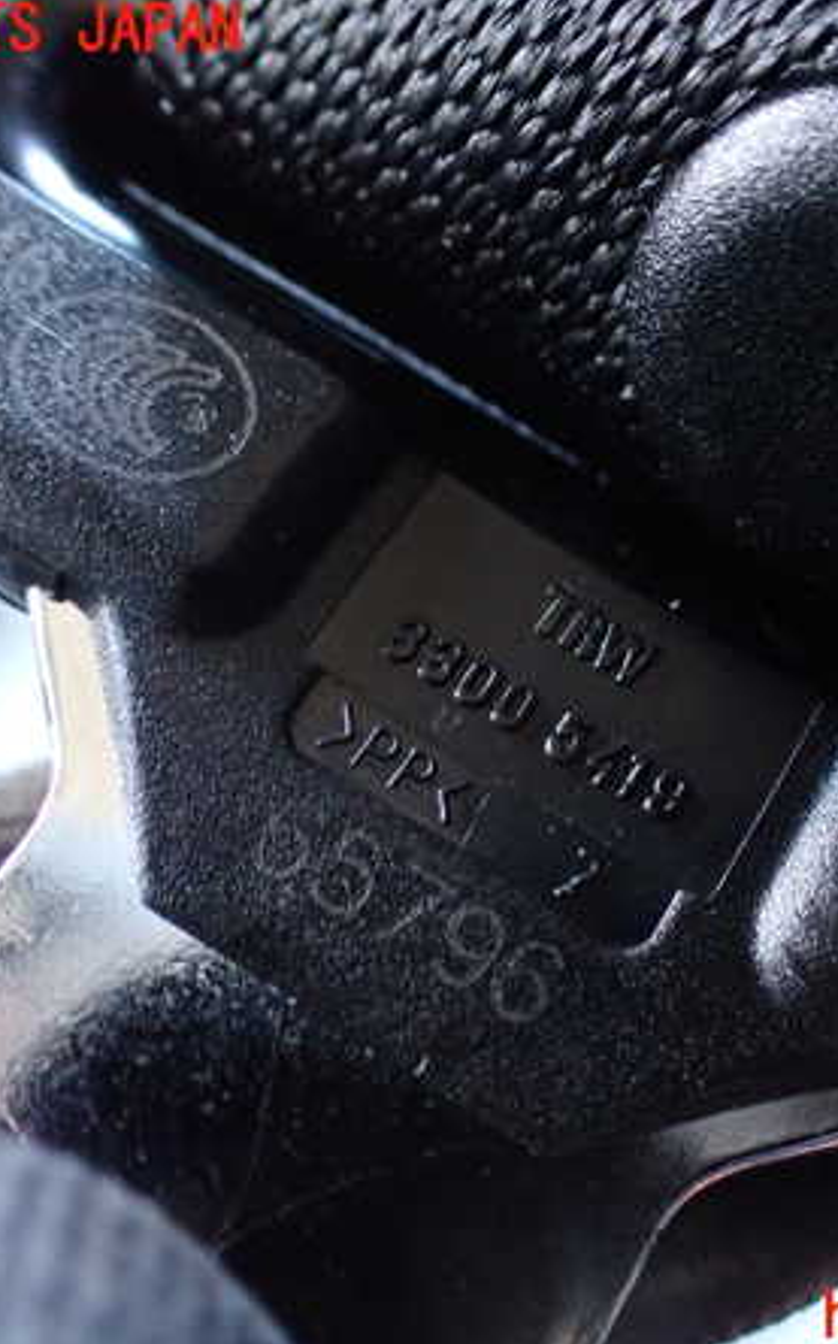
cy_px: 675
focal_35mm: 43
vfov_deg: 46.2
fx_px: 1573
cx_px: 599
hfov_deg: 29.5
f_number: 2.3
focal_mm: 5.4
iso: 800
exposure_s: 1/30
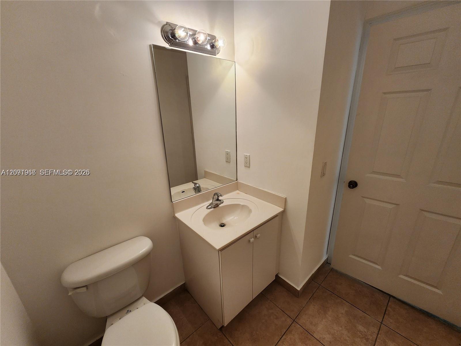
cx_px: 230
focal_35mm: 13
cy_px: 173
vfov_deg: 89.9
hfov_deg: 106.2
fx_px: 173
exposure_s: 1/60
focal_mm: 2.2
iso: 100
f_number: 2.2
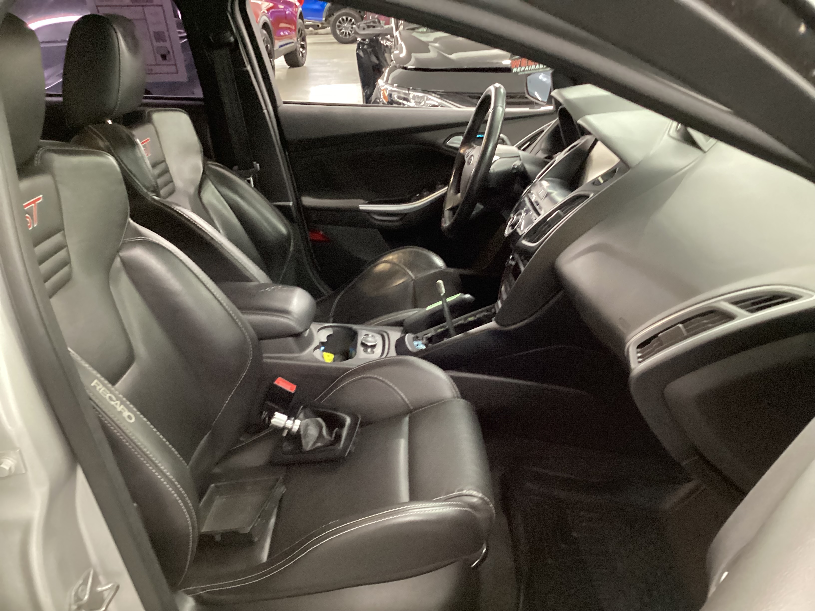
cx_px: 408
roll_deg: +3.1
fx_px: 730
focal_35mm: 31
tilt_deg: -25.5
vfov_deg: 45.4
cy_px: 306
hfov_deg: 58.4
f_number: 2.4
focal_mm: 3.3
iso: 640
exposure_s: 1/20
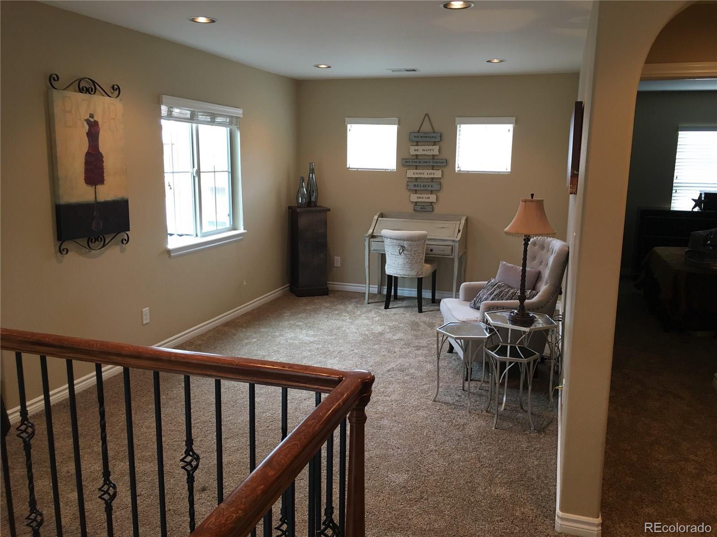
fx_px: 601
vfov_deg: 48.2
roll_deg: -1.3
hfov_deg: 61.7
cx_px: 358
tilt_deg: -10.3
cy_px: 268
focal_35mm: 29
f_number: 2.2
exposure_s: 1/15
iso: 40
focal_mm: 4.15
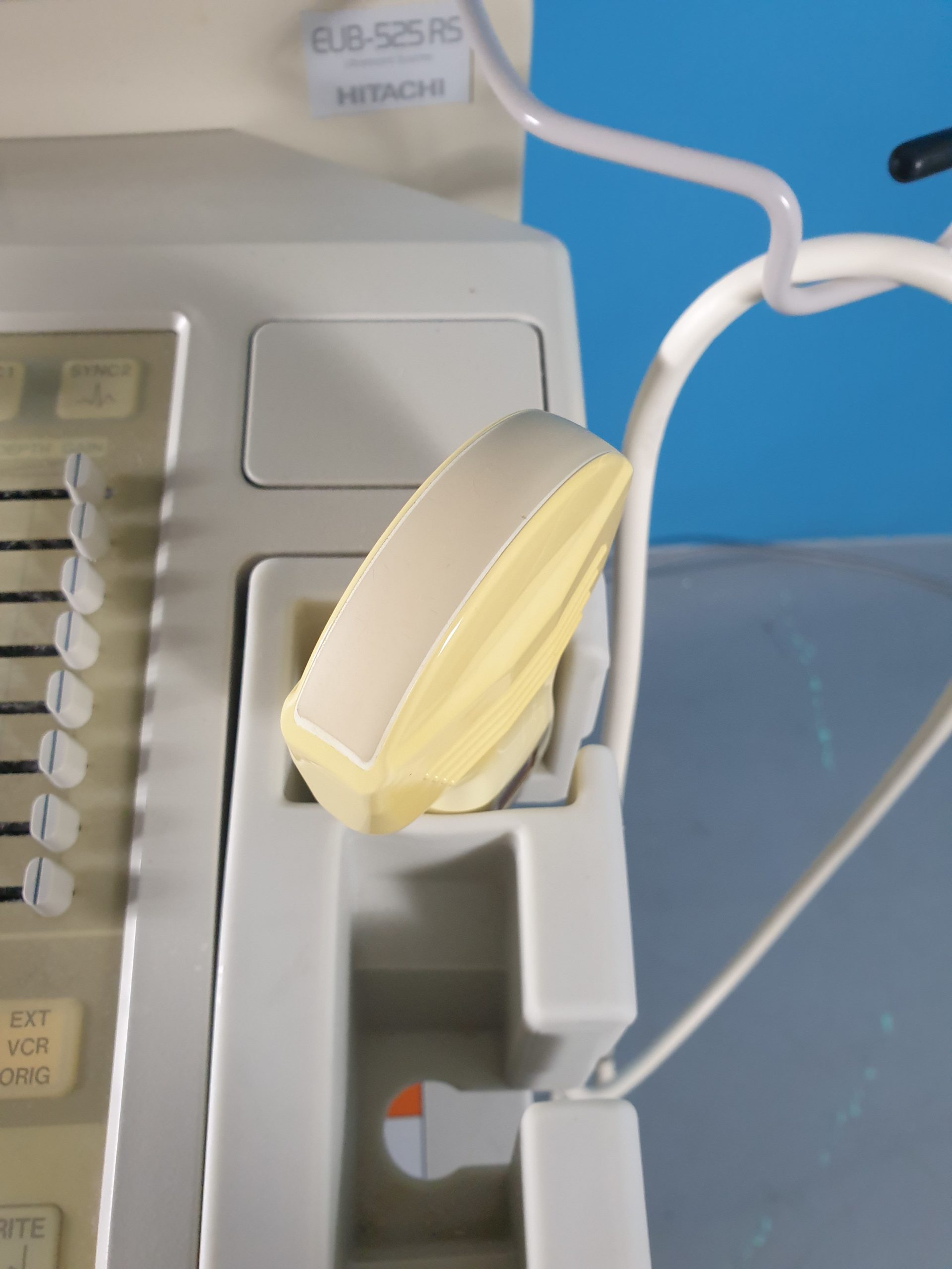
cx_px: 476
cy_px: 634
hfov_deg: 53.1
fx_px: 953
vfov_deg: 67.3
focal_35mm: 26
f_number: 2.4
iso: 250
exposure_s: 1/33
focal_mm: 4.3
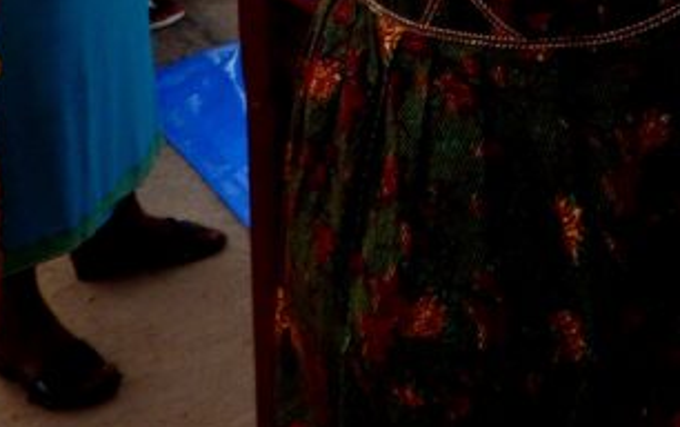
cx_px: 860
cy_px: -414
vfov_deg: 13.4
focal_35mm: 85
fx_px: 1577
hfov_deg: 22.1
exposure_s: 1/1250
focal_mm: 4.3
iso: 125
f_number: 2.8
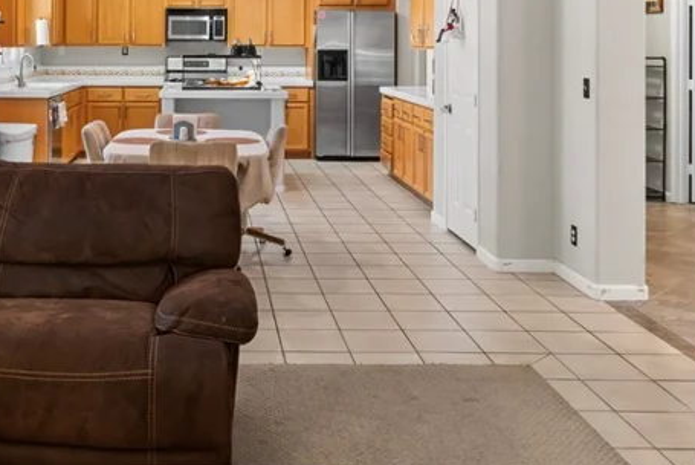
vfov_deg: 28.6
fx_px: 869
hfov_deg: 42.7
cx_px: 203
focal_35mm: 45
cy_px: 39
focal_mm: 20
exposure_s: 1/2
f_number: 8
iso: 400
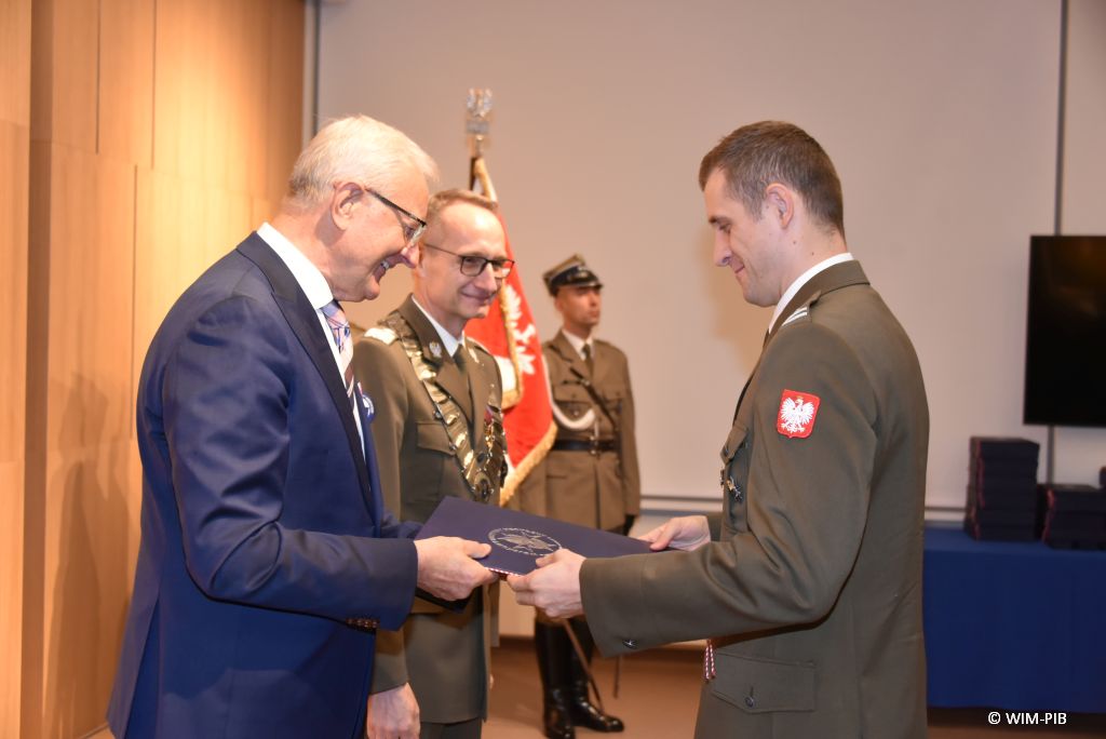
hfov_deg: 43.6
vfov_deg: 29.9
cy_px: 370
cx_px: 553
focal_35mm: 45
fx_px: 1383
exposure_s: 1/60
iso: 2800
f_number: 4.2
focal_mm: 45
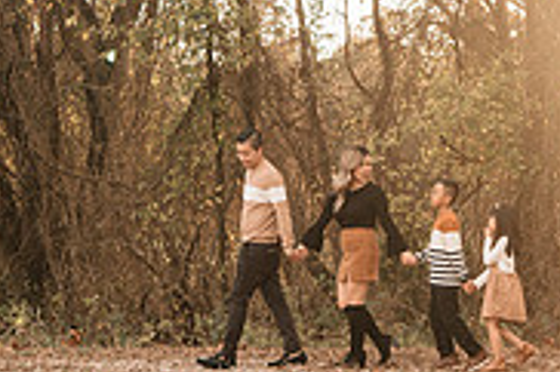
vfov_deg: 12.0
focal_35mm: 113
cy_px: 8
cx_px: 412
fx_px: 1756
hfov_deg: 18.0
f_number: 4
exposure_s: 1/320
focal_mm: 35
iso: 320
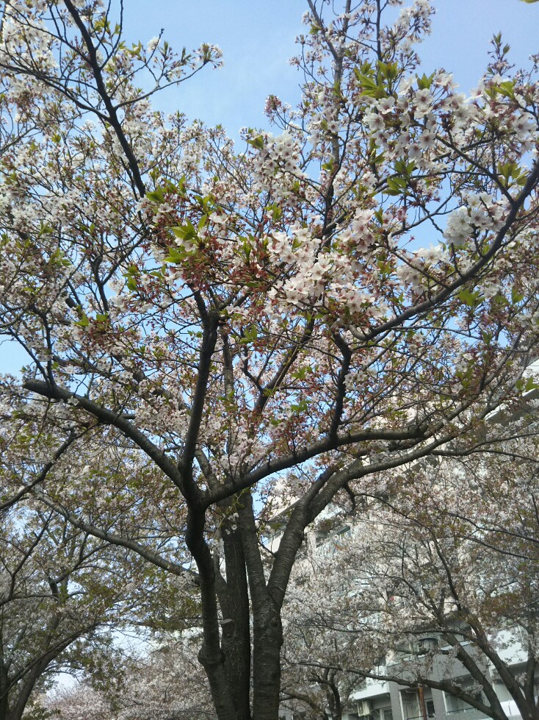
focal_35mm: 30
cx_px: 270
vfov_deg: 60.0
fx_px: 623
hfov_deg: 46.8
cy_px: 360
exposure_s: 1/418
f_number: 2.2
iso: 25
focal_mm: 4
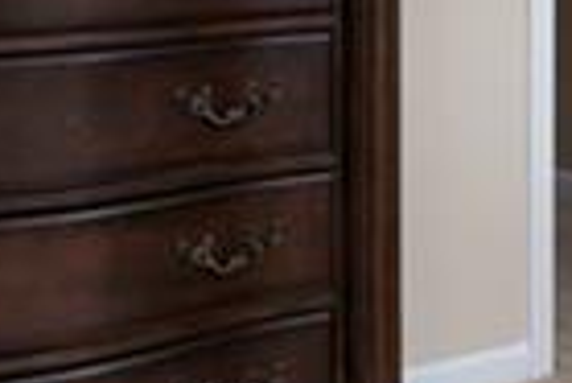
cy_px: -126
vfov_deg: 12.9
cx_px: 856
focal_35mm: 103
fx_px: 1638
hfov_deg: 17.8
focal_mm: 14
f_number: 5.6
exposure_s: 1/125
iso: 320
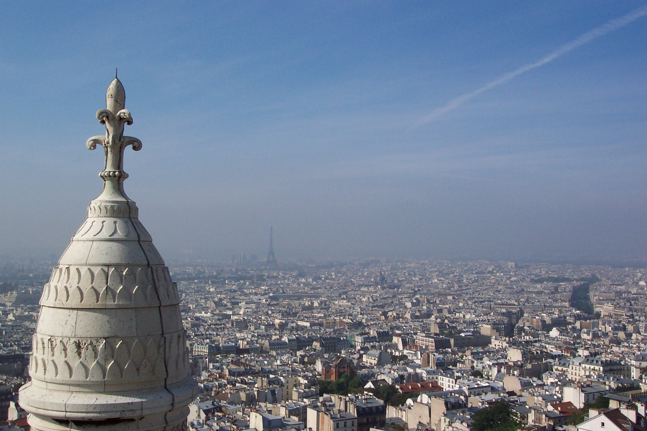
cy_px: 216
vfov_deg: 35.1
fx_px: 683
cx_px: 324
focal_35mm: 38
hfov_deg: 50.7
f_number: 4.8
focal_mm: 8
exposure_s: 1/1000
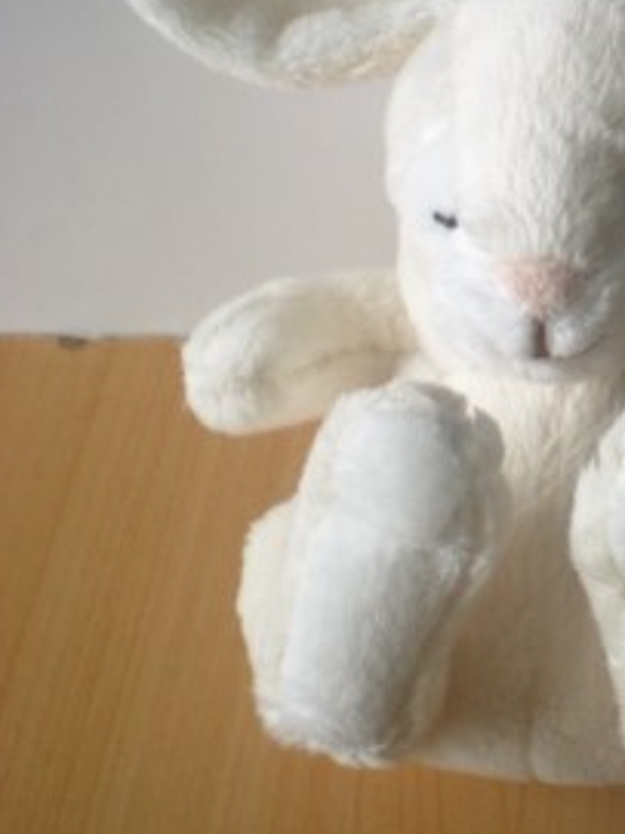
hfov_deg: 19.7
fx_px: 1759
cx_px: 597
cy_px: 265
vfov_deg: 26.5
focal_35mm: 73
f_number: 3.1
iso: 200
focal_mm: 6.3
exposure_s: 1/38.5
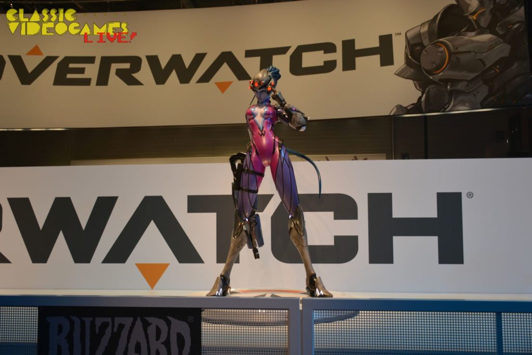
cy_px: 178
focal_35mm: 39
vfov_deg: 34.2
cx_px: 266
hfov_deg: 49.5
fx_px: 576
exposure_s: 1/60
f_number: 4
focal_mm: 26
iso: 400
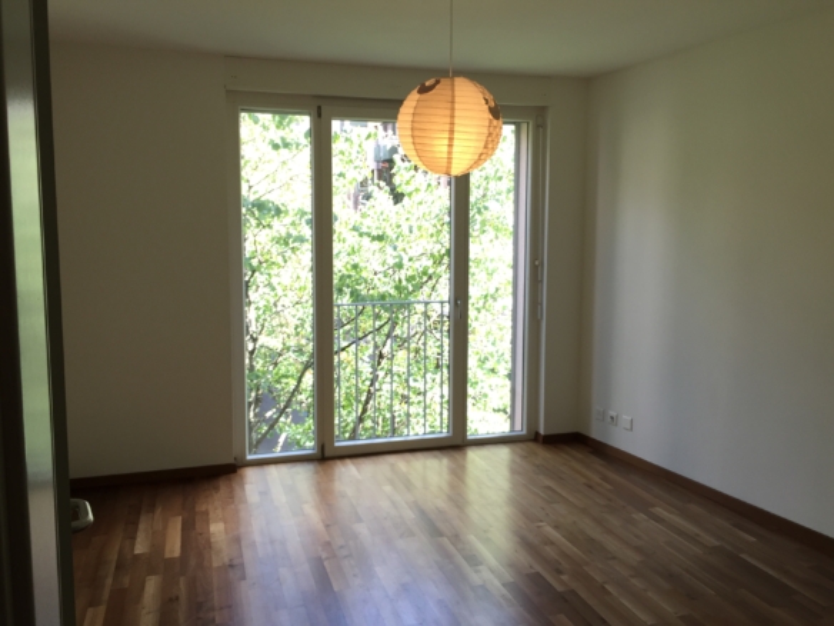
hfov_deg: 61.7
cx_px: 417
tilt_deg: -6.4
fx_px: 699
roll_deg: -0.5
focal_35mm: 29
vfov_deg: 48.2
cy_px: 313
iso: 32
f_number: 2.2
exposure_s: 1/50
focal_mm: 4.15
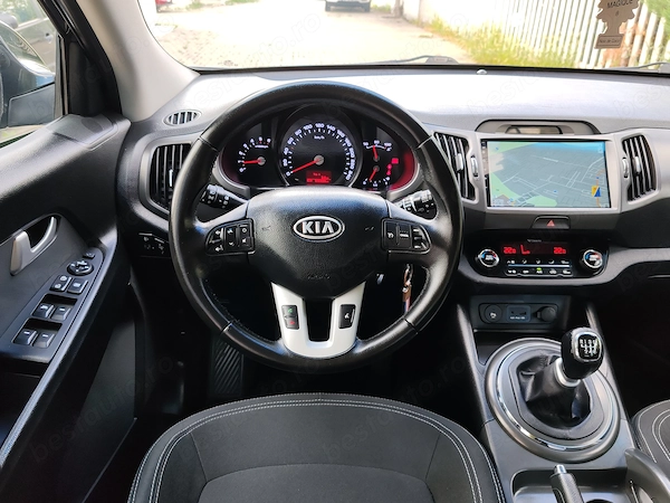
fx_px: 523
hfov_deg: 65.3
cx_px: 335
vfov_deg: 51.4
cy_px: 252
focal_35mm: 27
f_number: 1.9
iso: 320
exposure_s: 1/100
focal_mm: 6.12
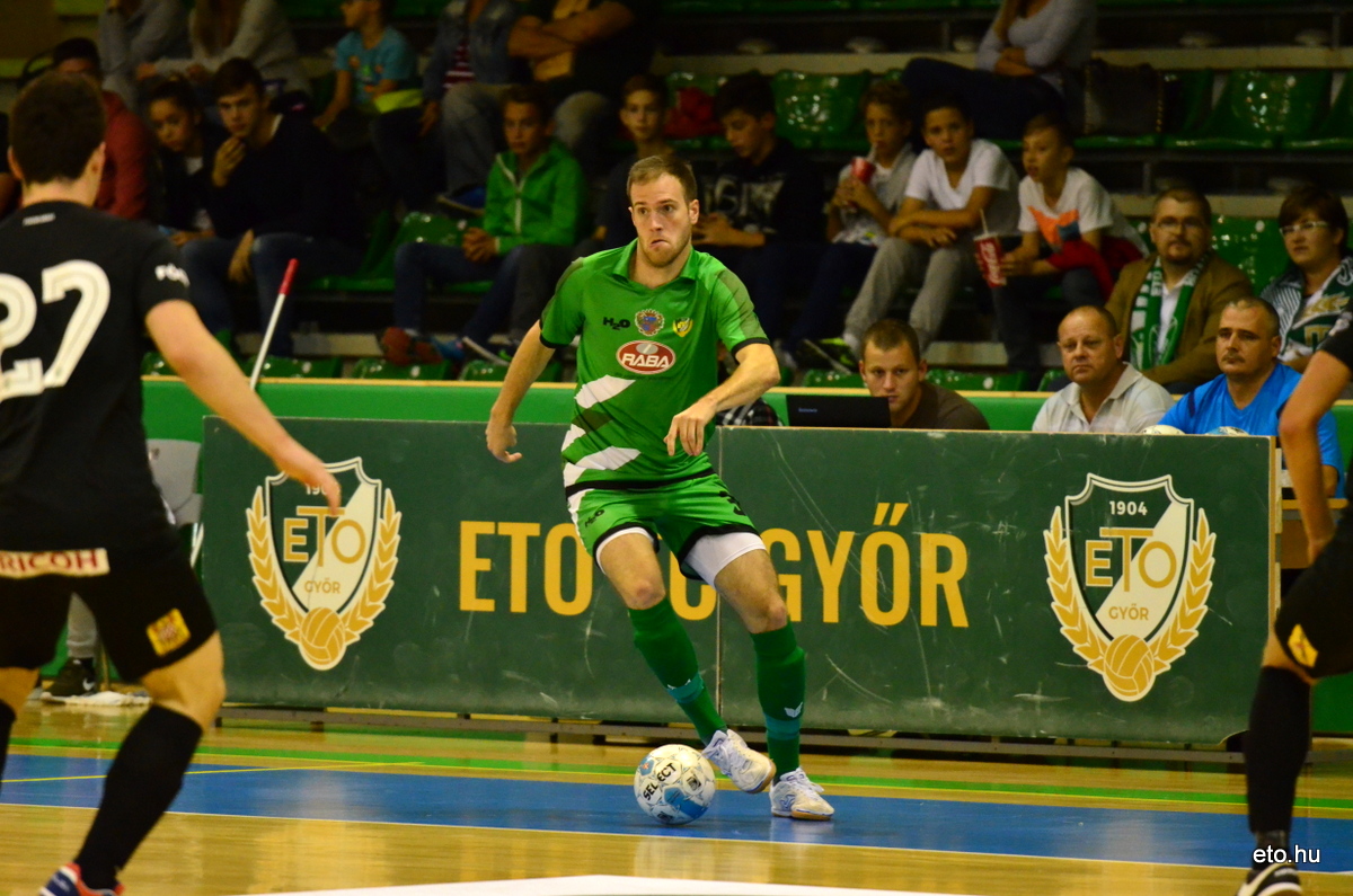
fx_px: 11252
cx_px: 676
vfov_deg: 4.6
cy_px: 448
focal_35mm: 300
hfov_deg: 6.9
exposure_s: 1/800
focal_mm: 200
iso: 4000
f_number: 2.8
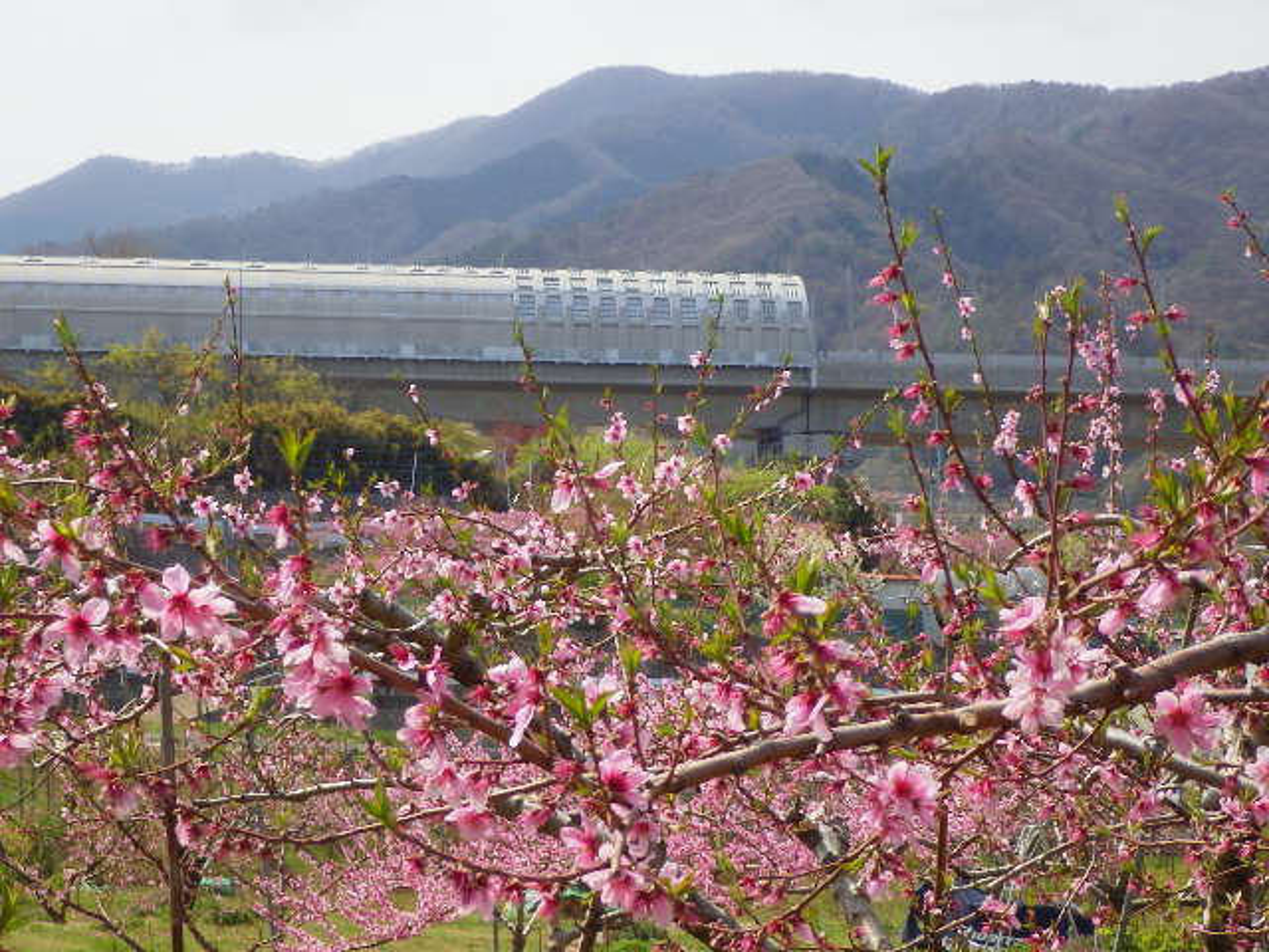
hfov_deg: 21.3
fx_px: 3373
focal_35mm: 92
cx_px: 634
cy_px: 476
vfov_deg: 16.1
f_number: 6.2
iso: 250
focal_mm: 16.5
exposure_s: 1/640
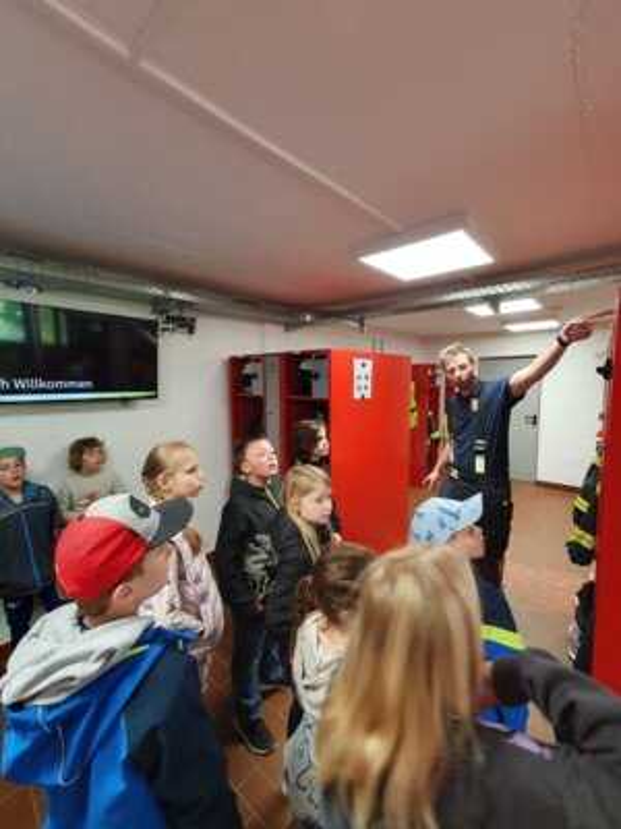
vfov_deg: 106.2
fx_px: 311
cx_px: 310
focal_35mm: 13
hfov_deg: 89.9
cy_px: 414
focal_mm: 1.8
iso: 250
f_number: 2.2
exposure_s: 1/50
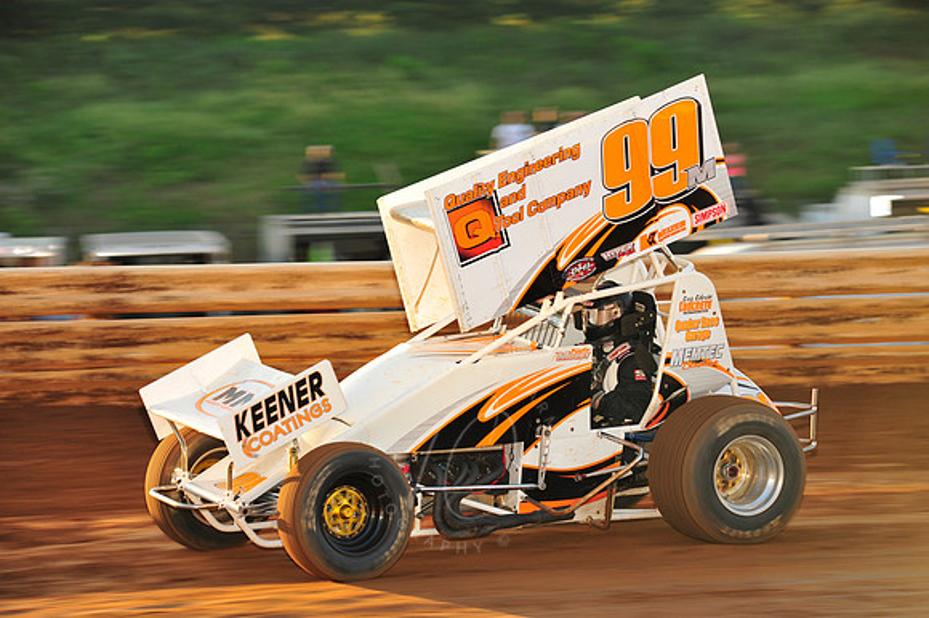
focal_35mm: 170
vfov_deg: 8.1
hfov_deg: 12.1
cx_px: 464
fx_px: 4384
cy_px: 309
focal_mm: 170
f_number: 7.1
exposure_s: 1/320
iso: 500
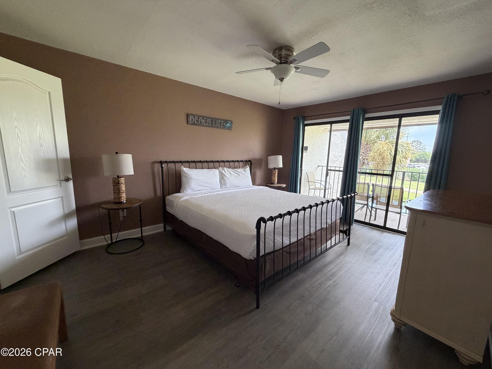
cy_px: 184
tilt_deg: -8.8
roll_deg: -1.4
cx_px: 246
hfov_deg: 102.1
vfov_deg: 85.7
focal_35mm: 14
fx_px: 199
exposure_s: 1/94
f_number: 2.2
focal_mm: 2.22
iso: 320
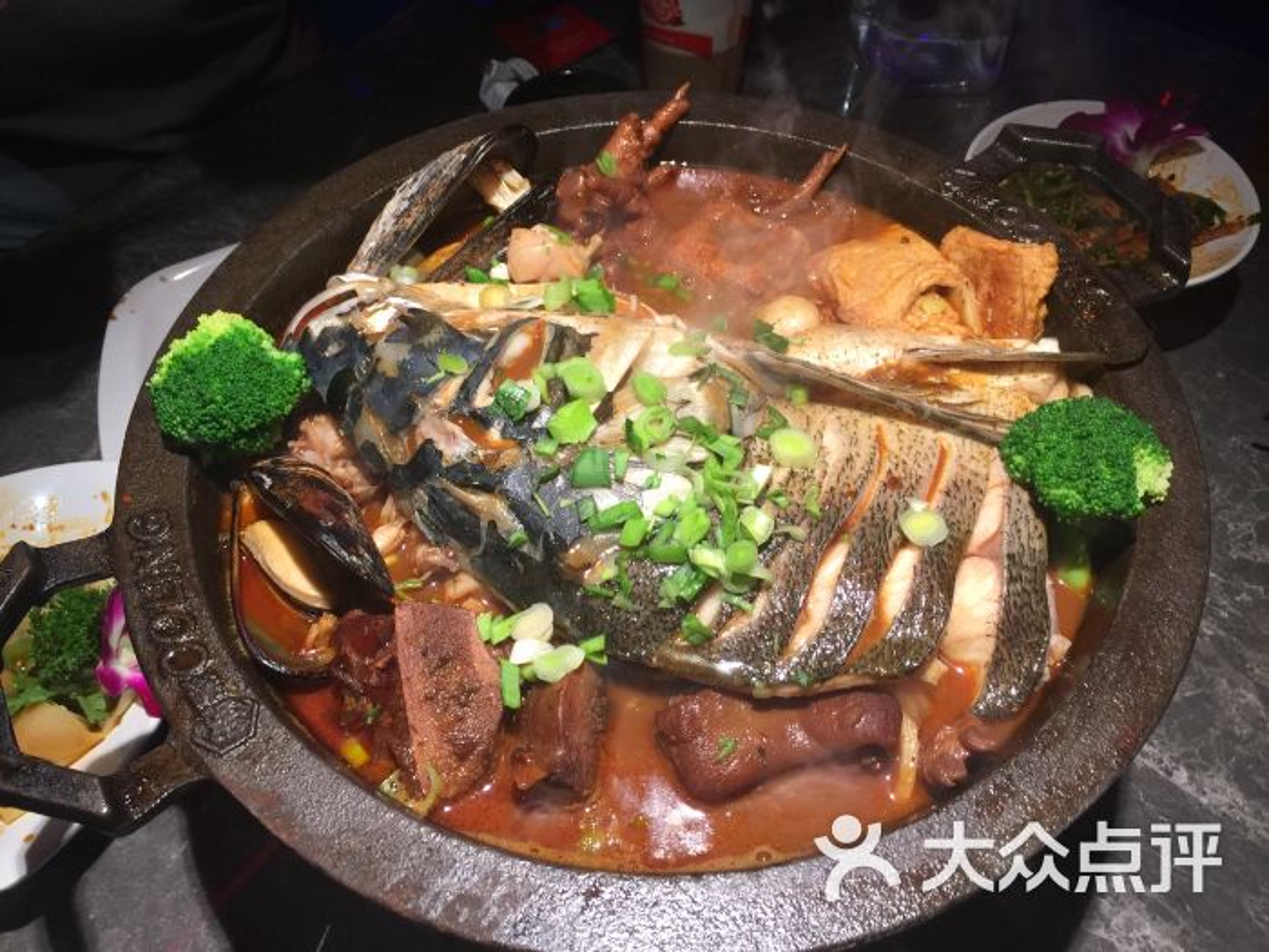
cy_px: 476
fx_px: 1063
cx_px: 634
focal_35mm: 29
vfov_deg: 48.2
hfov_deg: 61.7
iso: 40
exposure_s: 1/33
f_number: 2.2
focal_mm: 4.15
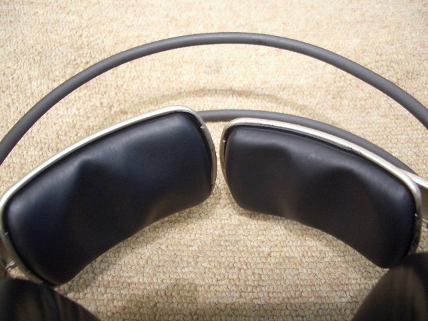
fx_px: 433
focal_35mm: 35
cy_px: 160
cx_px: 214
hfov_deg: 52.6
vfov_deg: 40.7
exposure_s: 1/8
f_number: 2.6
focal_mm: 5.8
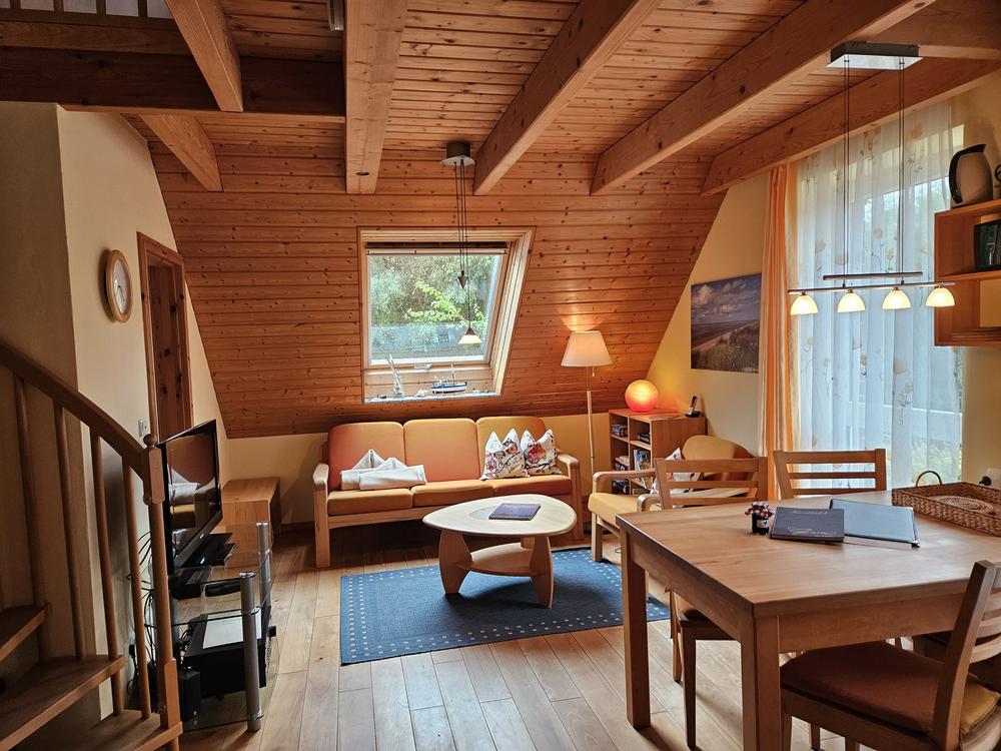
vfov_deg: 58.9
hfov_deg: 73.9
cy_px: 376
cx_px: 500
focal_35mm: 23
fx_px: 665
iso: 160
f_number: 1.8
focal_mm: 5.4
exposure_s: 1/100
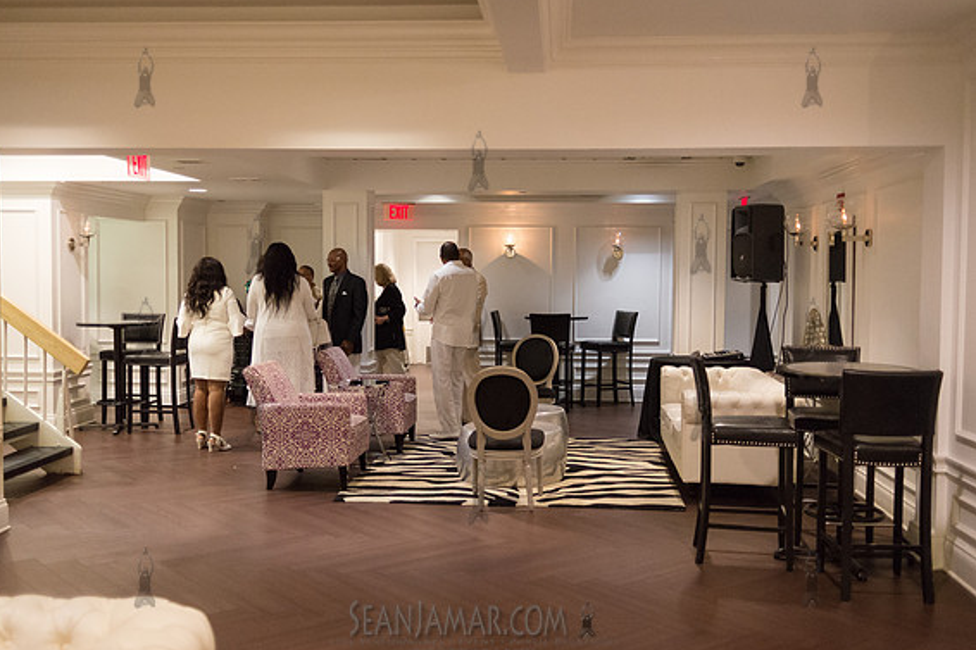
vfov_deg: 35.0
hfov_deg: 50.7
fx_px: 1030
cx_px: 478
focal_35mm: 38
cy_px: 327
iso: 4000
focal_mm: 35
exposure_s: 1/160
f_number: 2
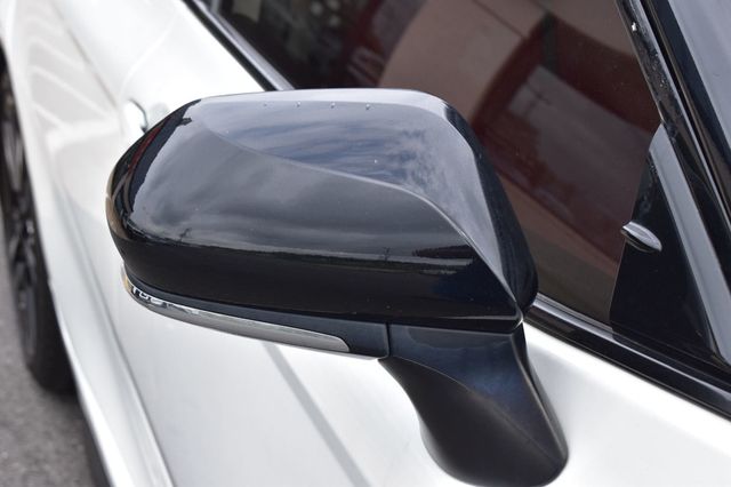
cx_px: 366
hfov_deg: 28.1
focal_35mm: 72
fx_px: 1461
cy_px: 244
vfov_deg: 18.9
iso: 400
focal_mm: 48
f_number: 10
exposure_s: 1/250
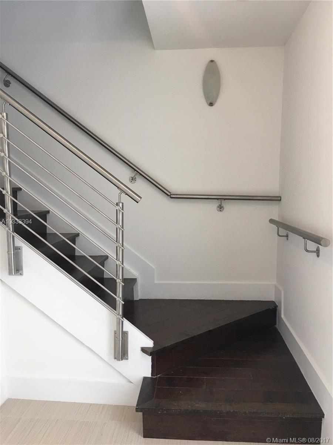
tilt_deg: -4.3
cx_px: 166
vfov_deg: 61.7
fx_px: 372
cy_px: 222
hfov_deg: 48.2
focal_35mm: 29
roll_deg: -0.6
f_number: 2.2
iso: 25
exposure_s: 1/30
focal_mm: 4.15
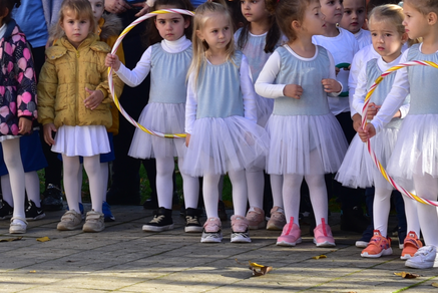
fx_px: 2094
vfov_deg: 7.9
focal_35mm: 172
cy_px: -113
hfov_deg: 11.7
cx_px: -81
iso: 100
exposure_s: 1/160
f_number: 5.6
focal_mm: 50
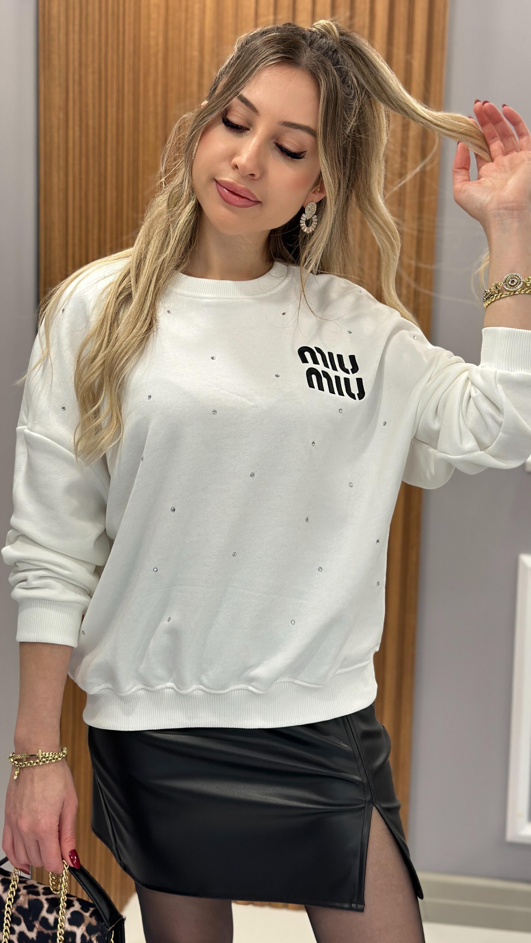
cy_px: 468
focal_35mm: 53
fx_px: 1326
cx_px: 251
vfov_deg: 39.2
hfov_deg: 22.6
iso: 160
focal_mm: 6.86
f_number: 1.78
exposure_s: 1/100
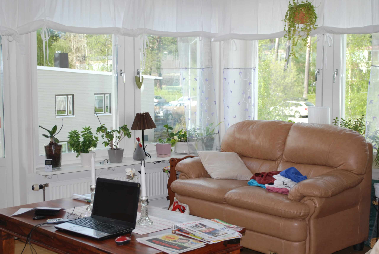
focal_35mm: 54
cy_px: 127
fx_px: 570
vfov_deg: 25.2
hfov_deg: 36.8
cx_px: 190
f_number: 5.3
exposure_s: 1/125
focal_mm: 36
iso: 180
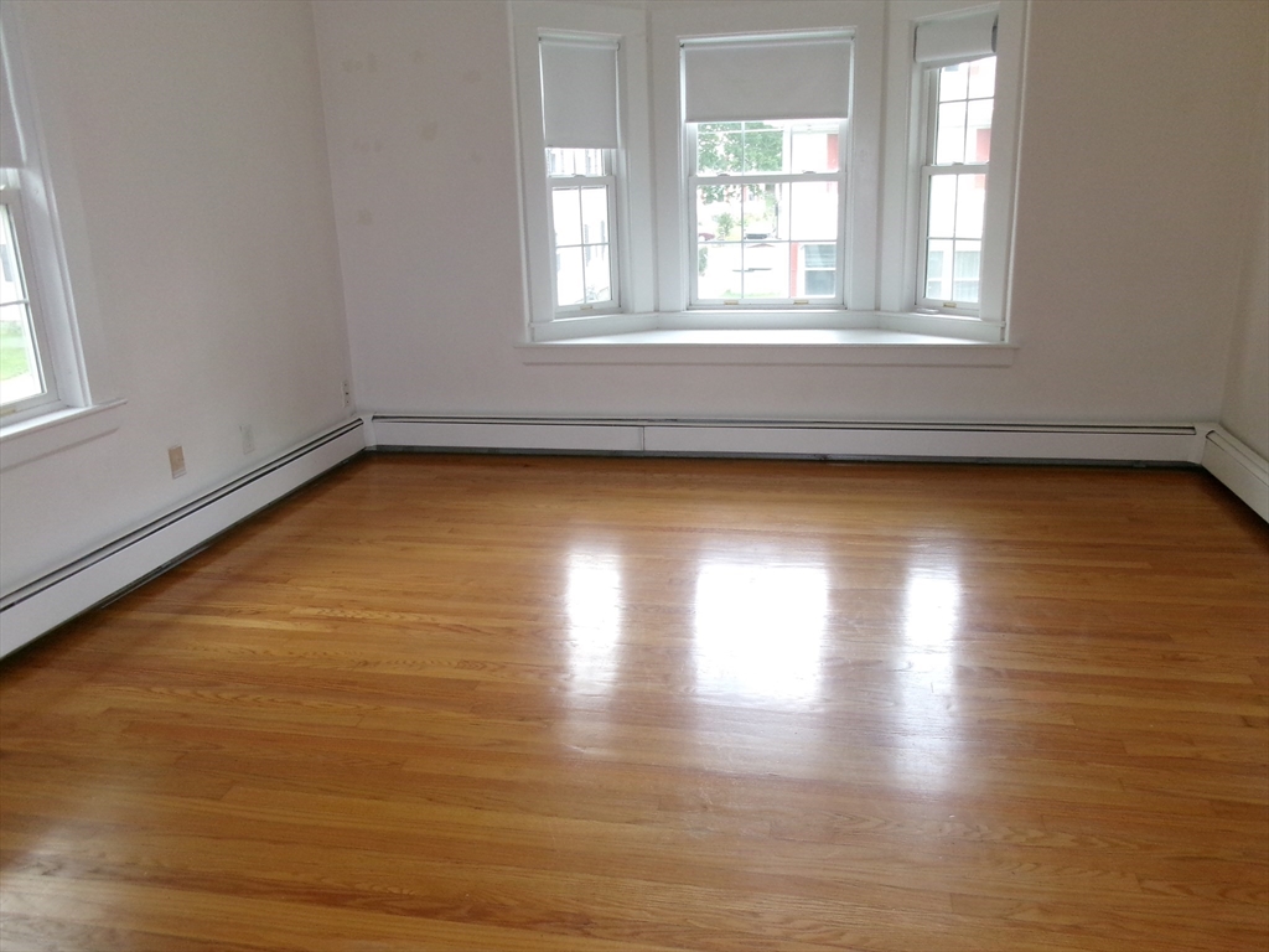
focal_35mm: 28
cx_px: 634
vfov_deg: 49.7
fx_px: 1026
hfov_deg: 63.4
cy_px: 476
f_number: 3.9
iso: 350
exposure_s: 1/34
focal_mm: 5.1
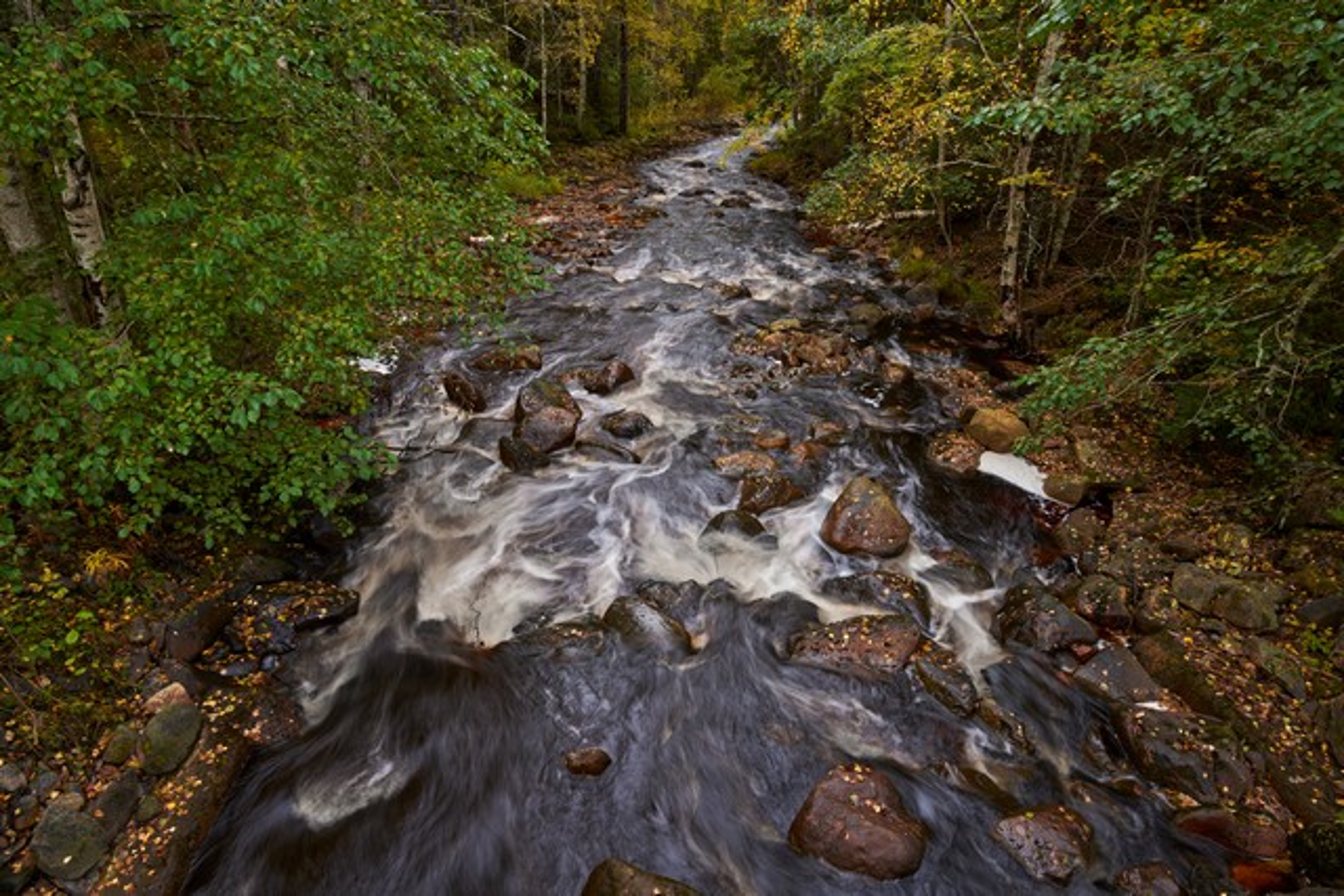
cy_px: 448
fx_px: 747
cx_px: 672
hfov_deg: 84.0
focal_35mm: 20
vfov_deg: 62.0
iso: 50
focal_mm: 20
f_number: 11
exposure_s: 1/2.5
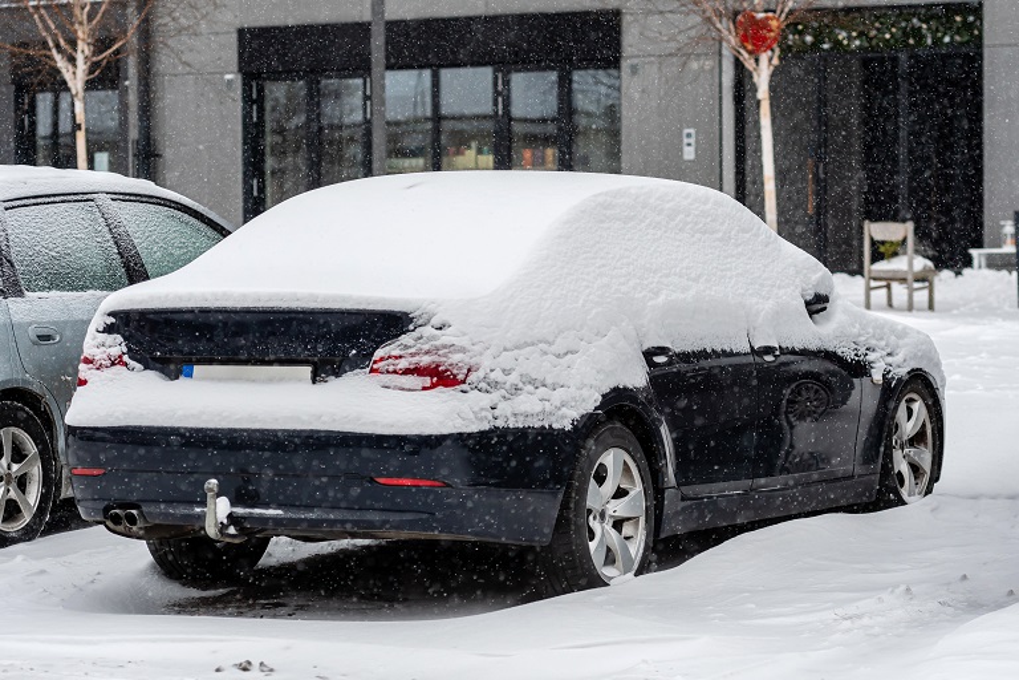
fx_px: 3184
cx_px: 510
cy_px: 340
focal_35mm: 112
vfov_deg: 12.2
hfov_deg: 18.2
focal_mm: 75
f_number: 3.5
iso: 250
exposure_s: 1/500
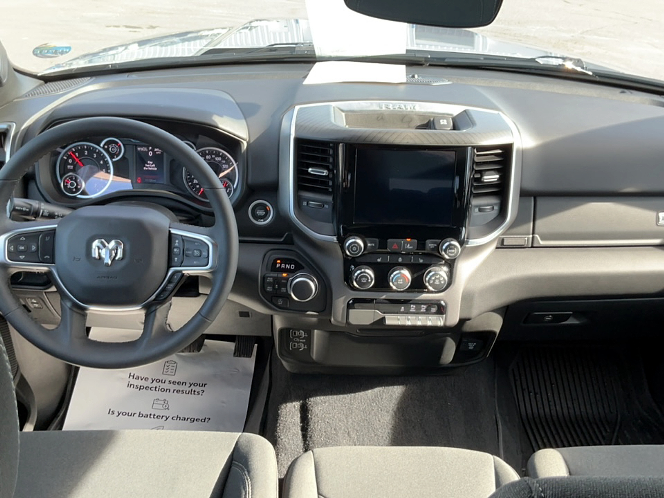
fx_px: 575
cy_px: 249
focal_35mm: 30
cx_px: 332
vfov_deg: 46.8
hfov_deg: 60.0
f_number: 1.8
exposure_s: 1/60
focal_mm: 3
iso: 20
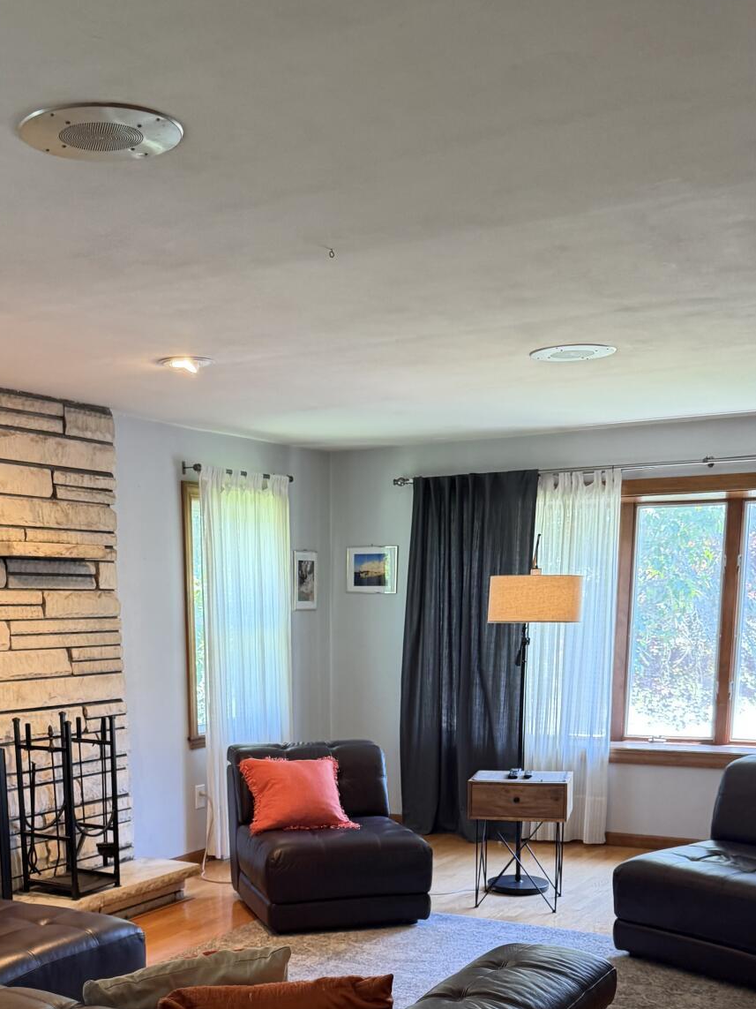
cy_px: 840
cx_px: 266
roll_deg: +1.4
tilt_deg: -12.0
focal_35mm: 42
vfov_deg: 42.3
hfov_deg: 34.1
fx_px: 1223
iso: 320
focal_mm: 6.76
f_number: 1.78
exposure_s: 1/60
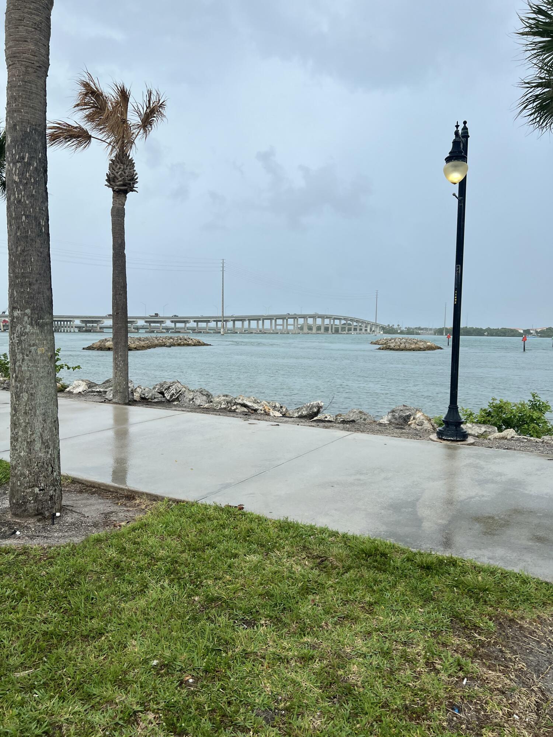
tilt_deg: -4.7
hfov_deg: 53.1
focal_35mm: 26
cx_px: 276
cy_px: 368
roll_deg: -1.3
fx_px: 554
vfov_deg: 67.3
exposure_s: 1/1972
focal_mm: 5.7
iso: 50
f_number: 1.5
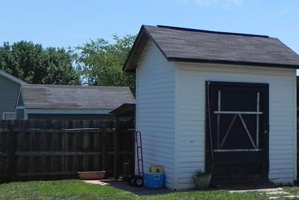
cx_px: 286
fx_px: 565
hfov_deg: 28.2
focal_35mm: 68
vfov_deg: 20.0
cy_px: 105
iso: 160
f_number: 4
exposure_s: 1/1400
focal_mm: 5.2
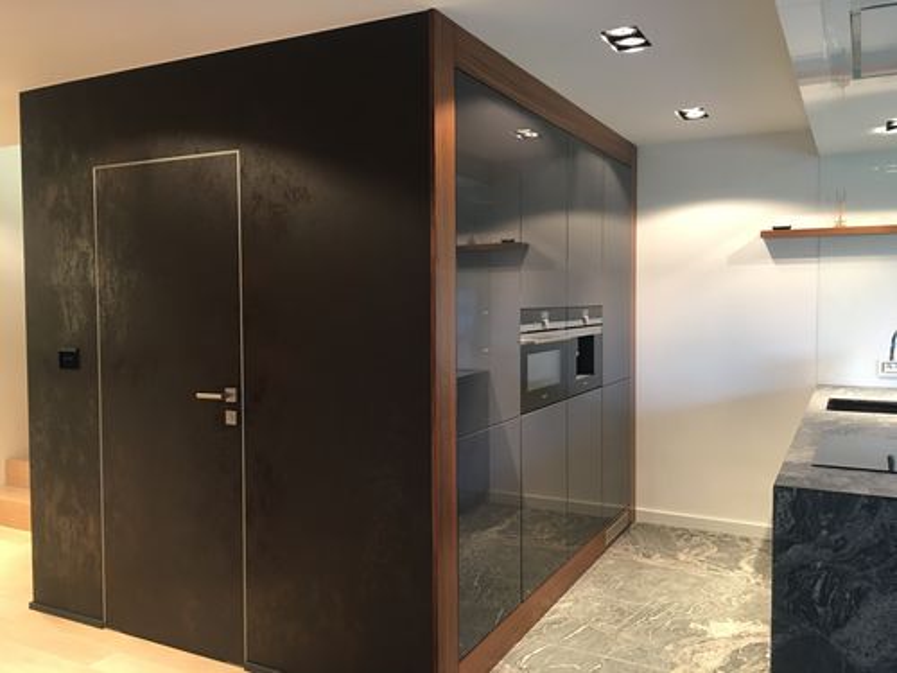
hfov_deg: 61.7
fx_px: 751
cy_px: 336
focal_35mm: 29
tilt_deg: -2.3
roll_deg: -0.5
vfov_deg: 48.2
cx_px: 448
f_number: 2.2
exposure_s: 1/17
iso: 100
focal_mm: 4.15
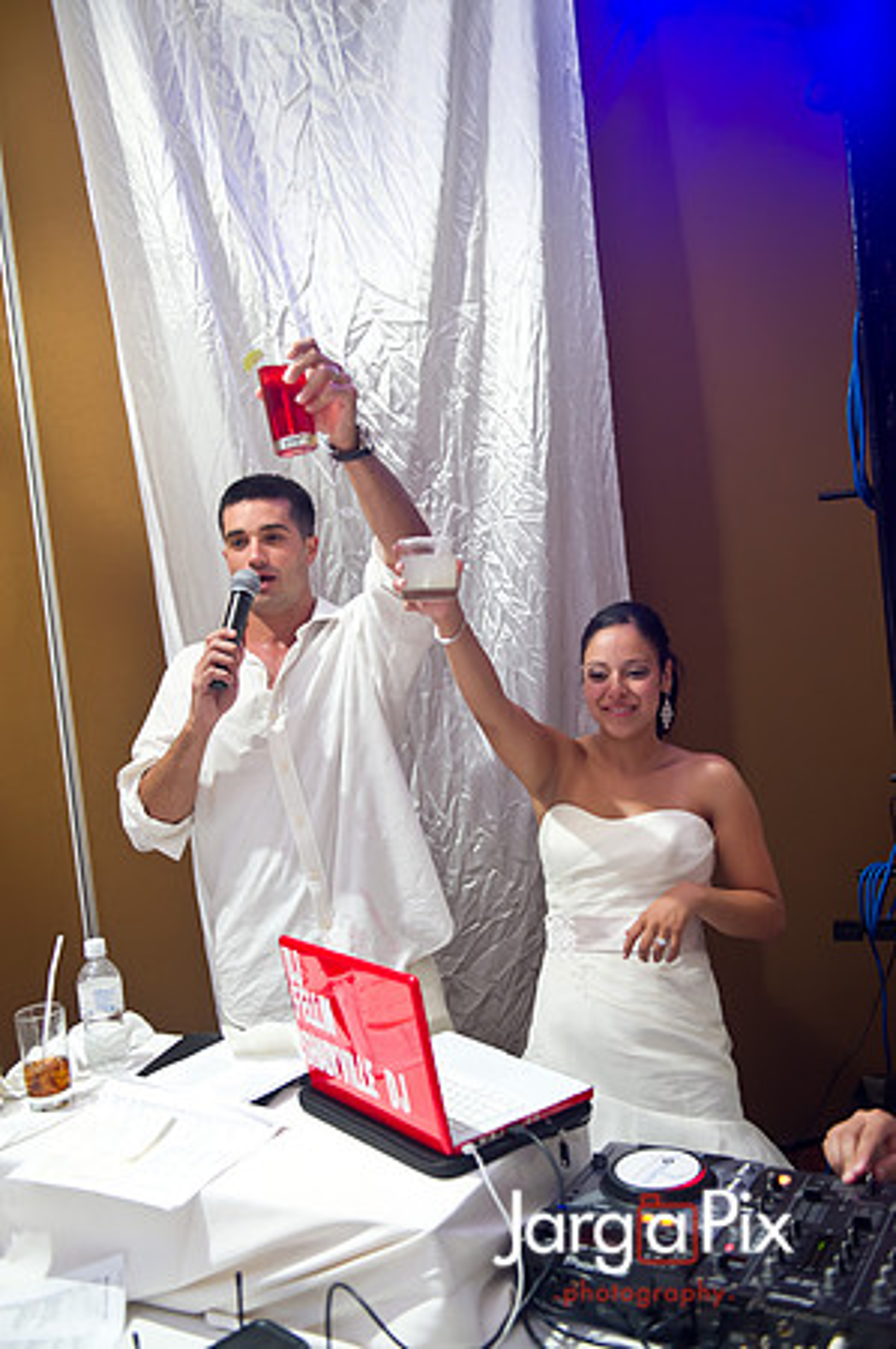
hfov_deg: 37.8
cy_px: 674
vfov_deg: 54.5
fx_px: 1310
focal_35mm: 35
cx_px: 448
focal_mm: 35
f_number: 3.2
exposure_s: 1/125
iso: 1600
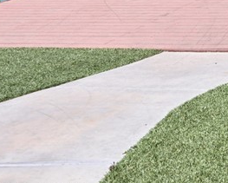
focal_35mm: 91
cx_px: 459
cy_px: -108
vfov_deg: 15.4
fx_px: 614
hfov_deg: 16.2
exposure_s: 1/60
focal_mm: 23.5
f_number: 16
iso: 100
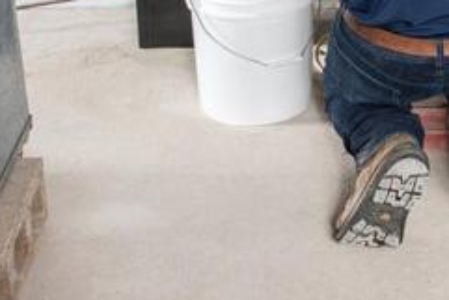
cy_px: -94
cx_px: 429
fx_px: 1161
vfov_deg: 14.1
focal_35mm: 93
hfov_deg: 21.3
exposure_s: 1/160
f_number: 11
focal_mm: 35
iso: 640
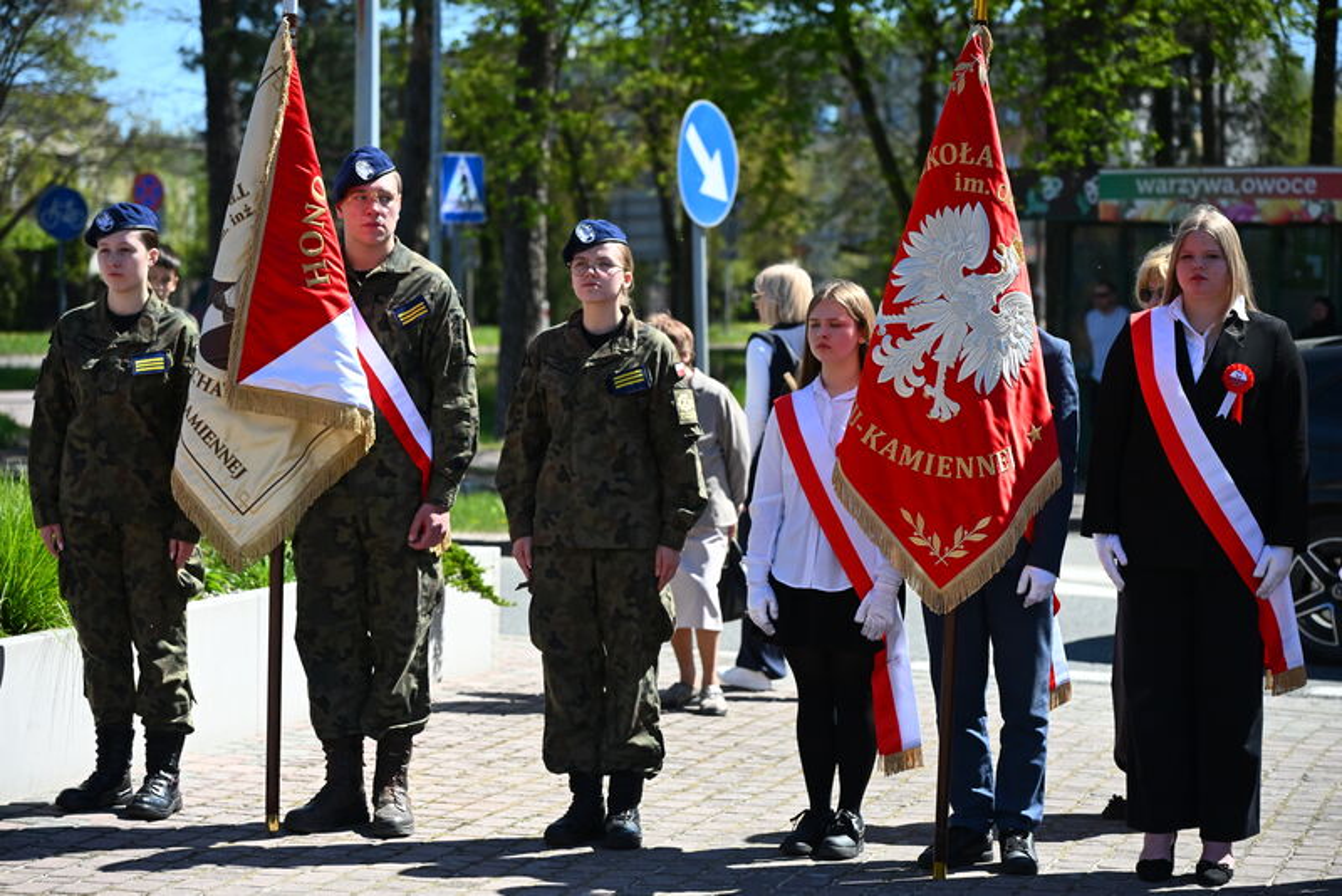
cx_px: 671
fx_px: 3207
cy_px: 448
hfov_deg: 23.6
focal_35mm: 86
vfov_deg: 15.9
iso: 1100
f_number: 4
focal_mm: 86
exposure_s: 1/8000
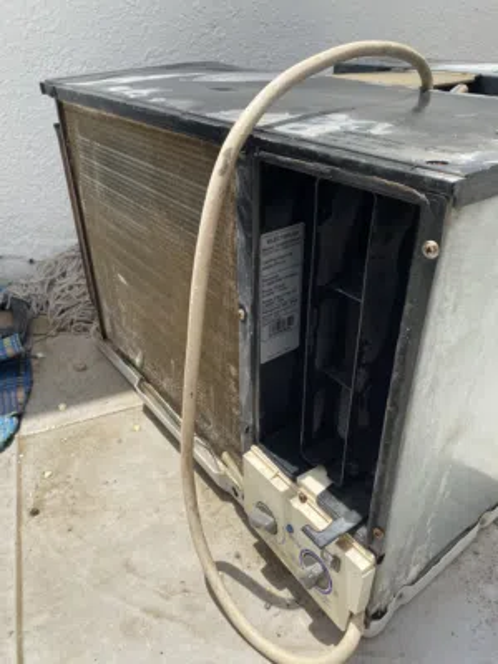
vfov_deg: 67.3
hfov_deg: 53.1
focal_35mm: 26
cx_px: 249
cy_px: 332
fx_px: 499
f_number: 1.8
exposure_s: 1/2028
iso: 32
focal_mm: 4.25
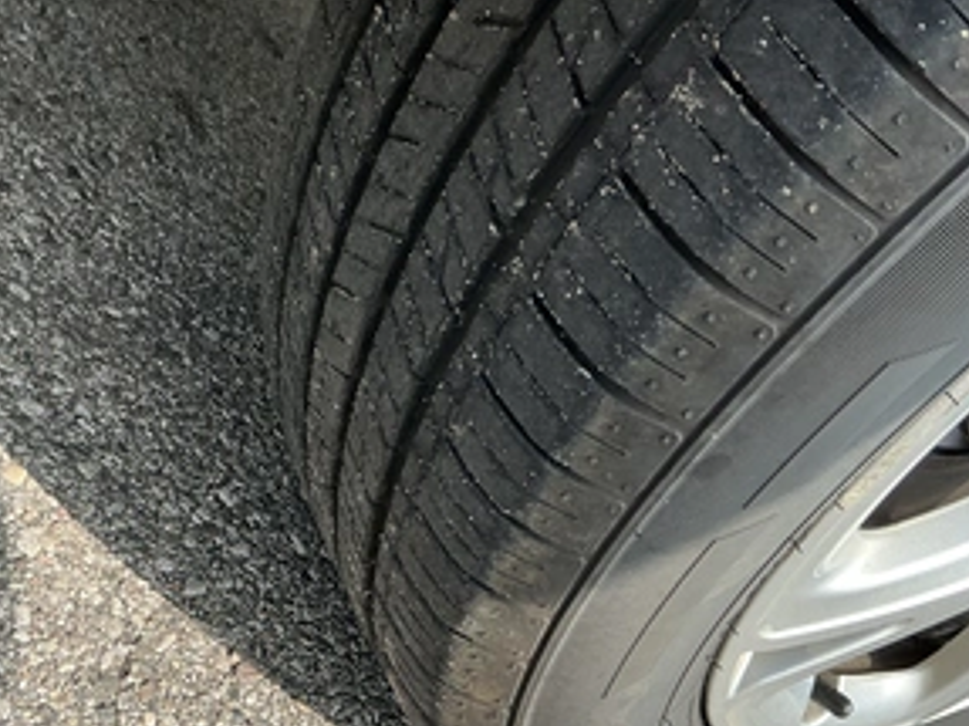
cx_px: 415
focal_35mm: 39
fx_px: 1091
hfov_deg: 47.7
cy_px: 442
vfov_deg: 36.6
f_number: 1.8
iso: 25
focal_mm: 3
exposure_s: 1/540
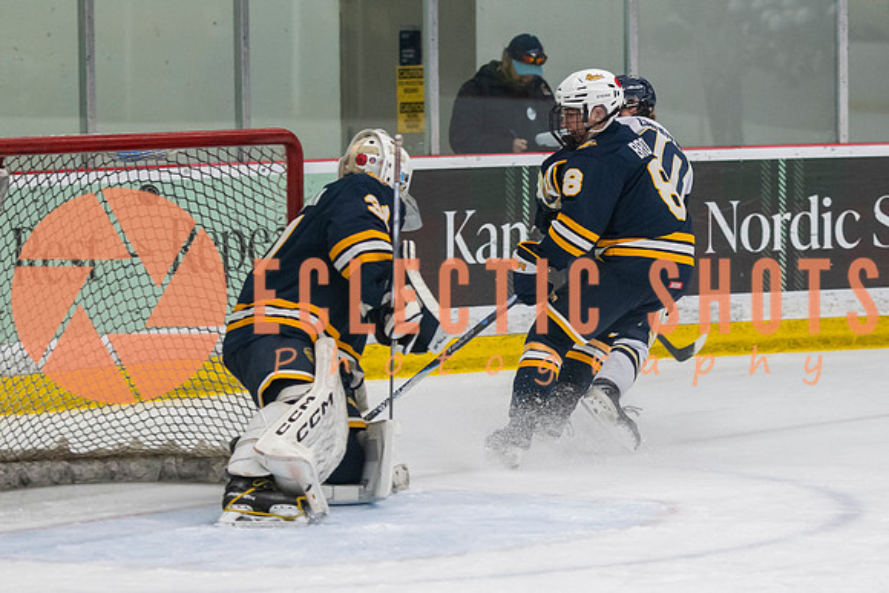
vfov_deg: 6.7
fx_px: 5093
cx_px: 618
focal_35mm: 206
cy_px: 310
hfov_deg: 10.0
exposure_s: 1/640
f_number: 3.2
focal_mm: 100
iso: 2000
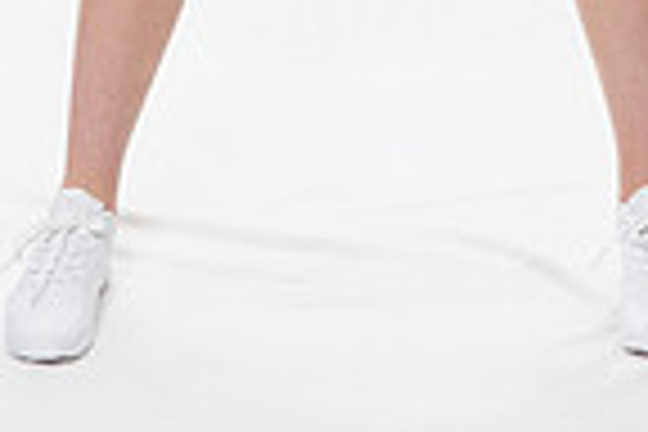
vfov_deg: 7.4
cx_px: 342
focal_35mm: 175
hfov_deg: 11.8
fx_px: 3146
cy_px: -549
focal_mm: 55.9
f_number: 7.1
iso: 800
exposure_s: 1/125
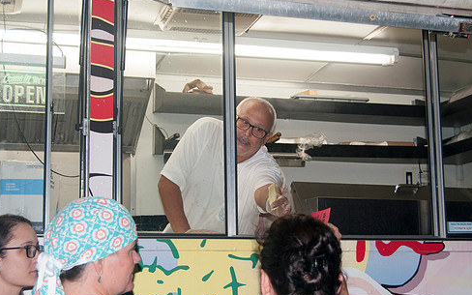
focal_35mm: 69
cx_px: 221
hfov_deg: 29.8
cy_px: 169
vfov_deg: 18.9
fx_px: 888
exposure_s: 1/60
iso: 400
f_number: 4.8
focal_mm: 38
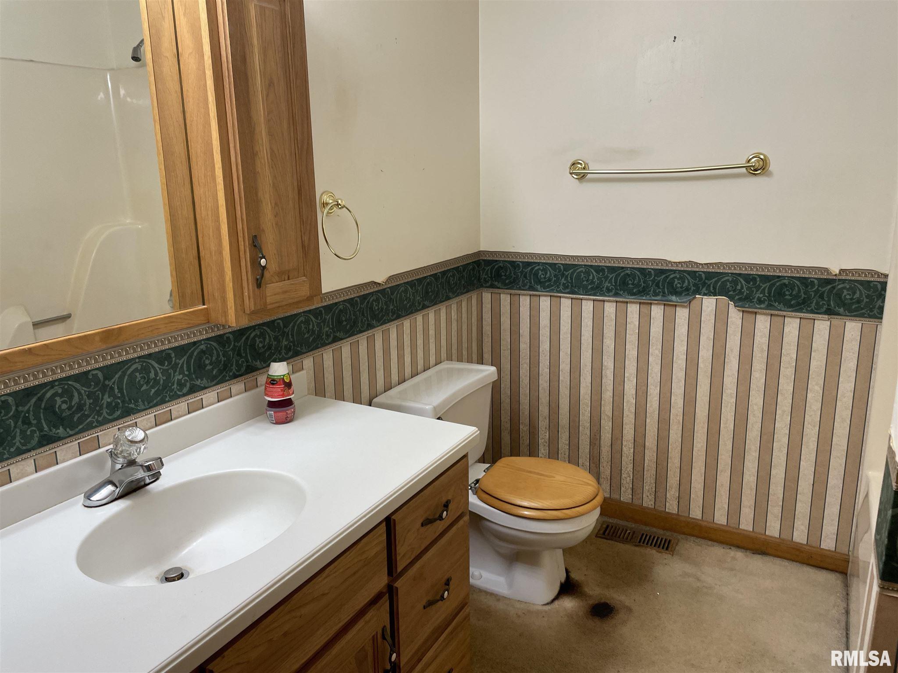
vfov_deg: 53.1
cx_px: 449
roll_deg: -0.4
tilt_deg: -12.7
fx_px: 674
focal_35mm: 26
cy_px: 336
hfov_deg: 67.3
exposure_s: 1/60
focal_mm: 4.2
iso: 64
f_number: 1.6
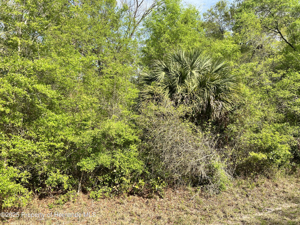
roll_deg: -1.4
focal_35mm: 26
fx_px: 225
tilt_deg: +5.1
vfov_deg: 53.1
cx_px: 150
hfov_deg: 67.3
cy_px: 112
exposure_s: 1/1724
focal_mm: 5.7
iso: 50
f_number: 1.5
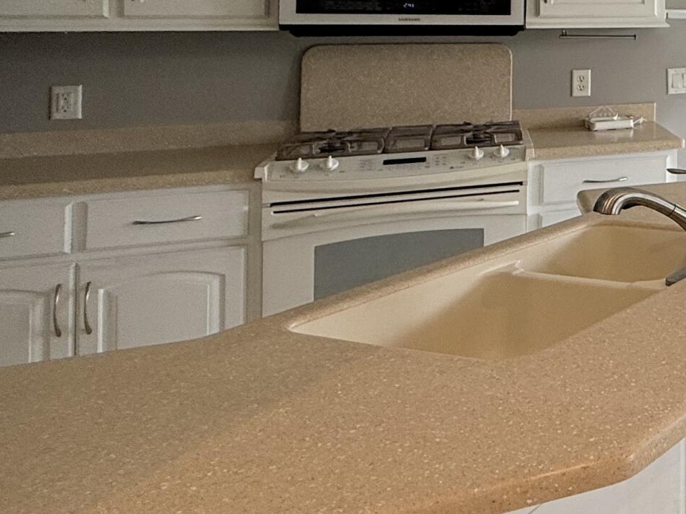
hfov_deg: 29.0
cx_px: 1004
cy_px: 4
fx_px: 872
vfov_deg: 30.6
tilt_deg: +0.9
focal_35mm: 44
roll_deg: -0.8
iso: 50
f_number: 2.2
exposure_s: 1/126
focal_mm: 2.22
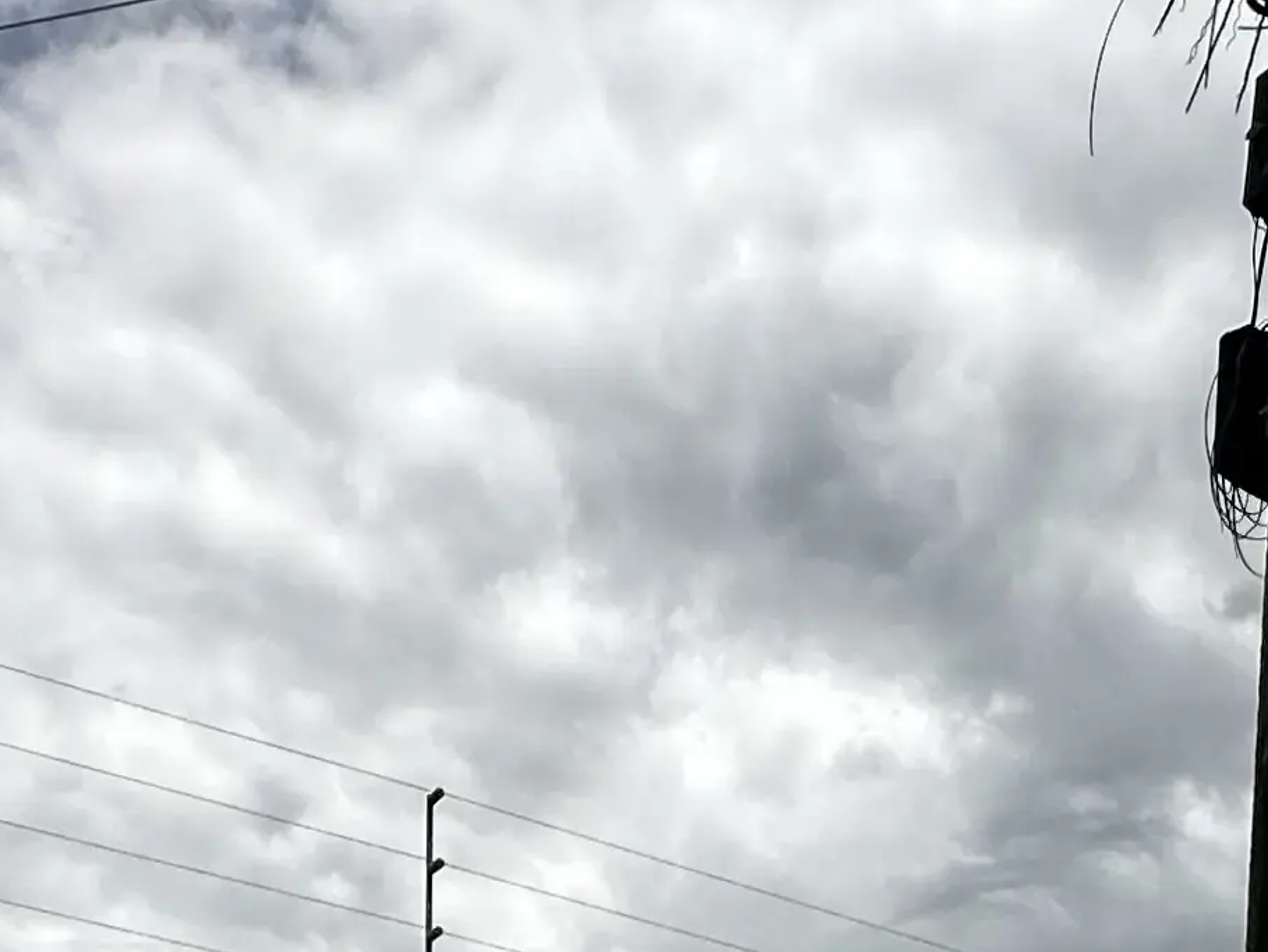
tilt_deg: +2.6
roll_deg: +0.2
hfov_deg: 31.1
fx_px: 2272
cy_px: 1753
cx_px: 776
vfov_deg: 18.2
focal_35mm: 62
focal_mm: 2.22
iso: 50
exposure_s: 1/2353
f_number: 2.2
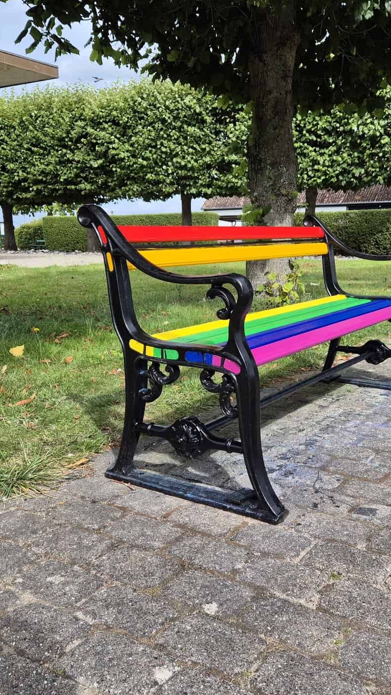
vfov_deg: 58.0
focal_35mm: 34
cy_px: 347
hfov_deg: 34.4
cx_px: 253
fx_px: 627
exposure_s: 1/1032
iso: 25
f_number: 1.8
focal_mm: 5.4
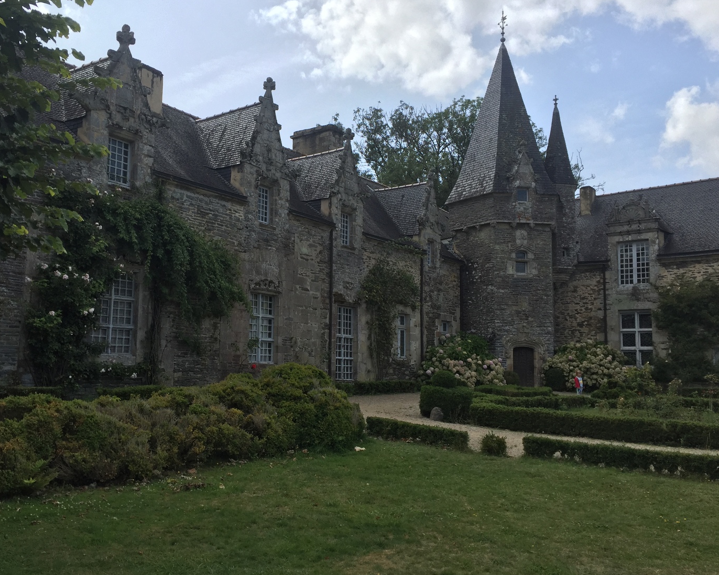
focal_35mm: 33
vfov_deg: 44.5
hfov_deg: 54.0
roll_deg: -2.0
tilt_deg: +7.9
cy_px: 277
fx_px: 702
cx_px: 304
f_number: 2.2
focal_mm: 4.15
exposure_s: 1/2083
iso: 32
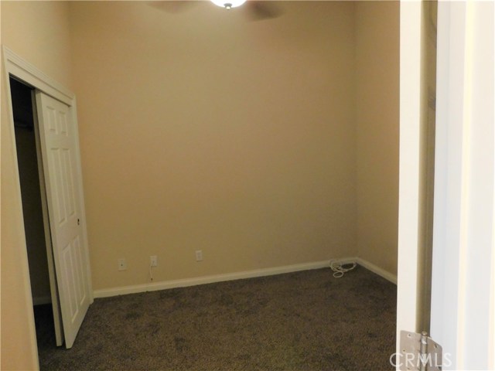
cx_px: 248
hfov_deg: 73.9
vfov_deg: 58.9
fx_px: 329
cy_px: 186
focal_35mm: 23
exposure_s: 1/30
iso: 400
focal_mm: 4
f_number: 3
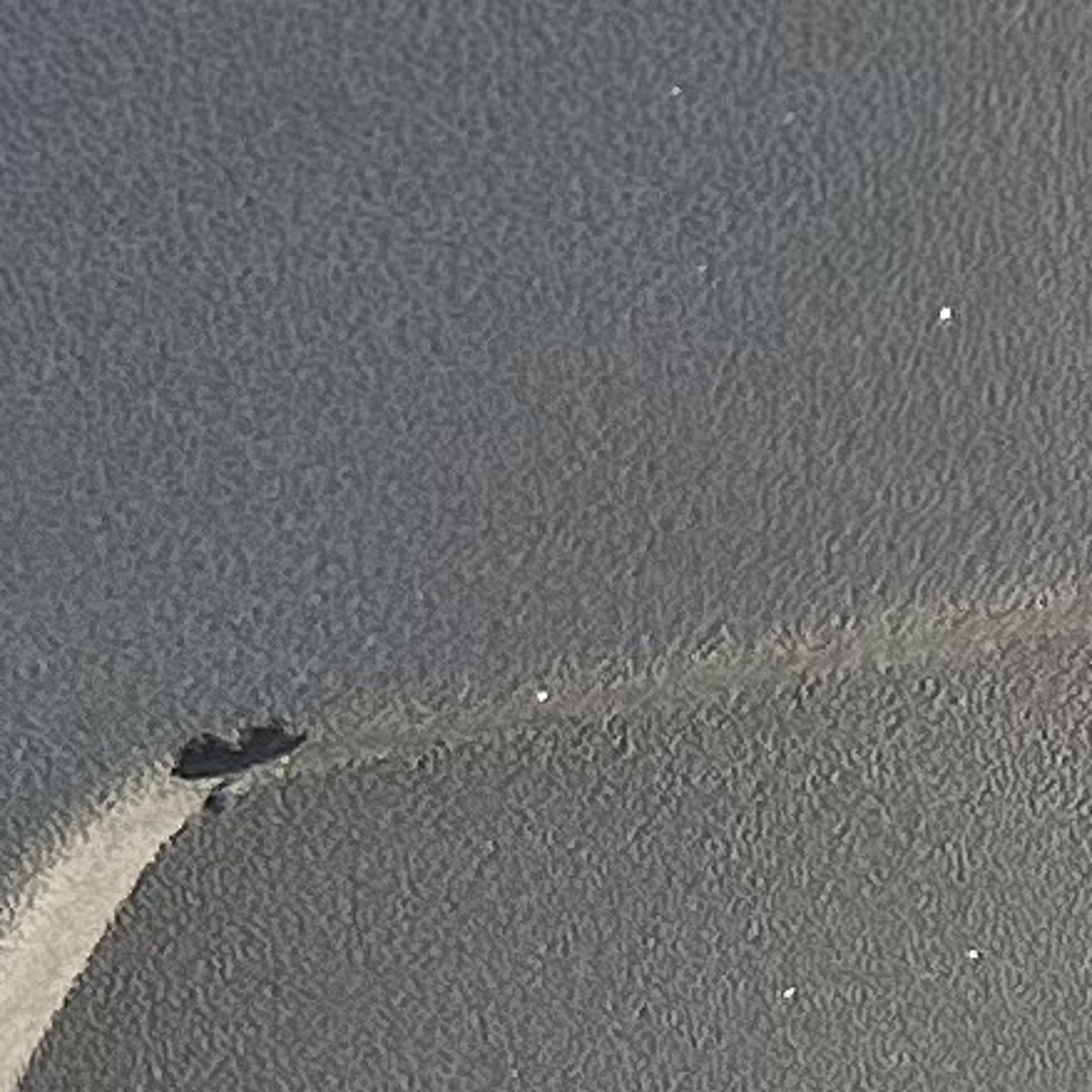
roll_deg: -4.9
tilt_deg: -31.0
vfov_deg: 7.8
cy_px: -1261
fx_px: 7531
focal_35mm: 211
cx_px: 2537
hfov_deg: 7.8
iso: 50
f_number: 1.5
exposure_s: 1/460
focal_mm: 5.7
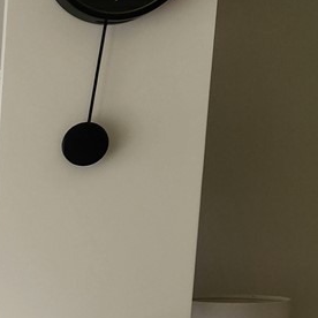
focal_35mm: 118
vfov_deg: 14.4
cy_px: 371
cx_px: -456
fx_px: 1226
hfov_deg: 11.9
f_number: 1.8
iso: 40
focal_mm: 5.4
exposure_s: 1/180
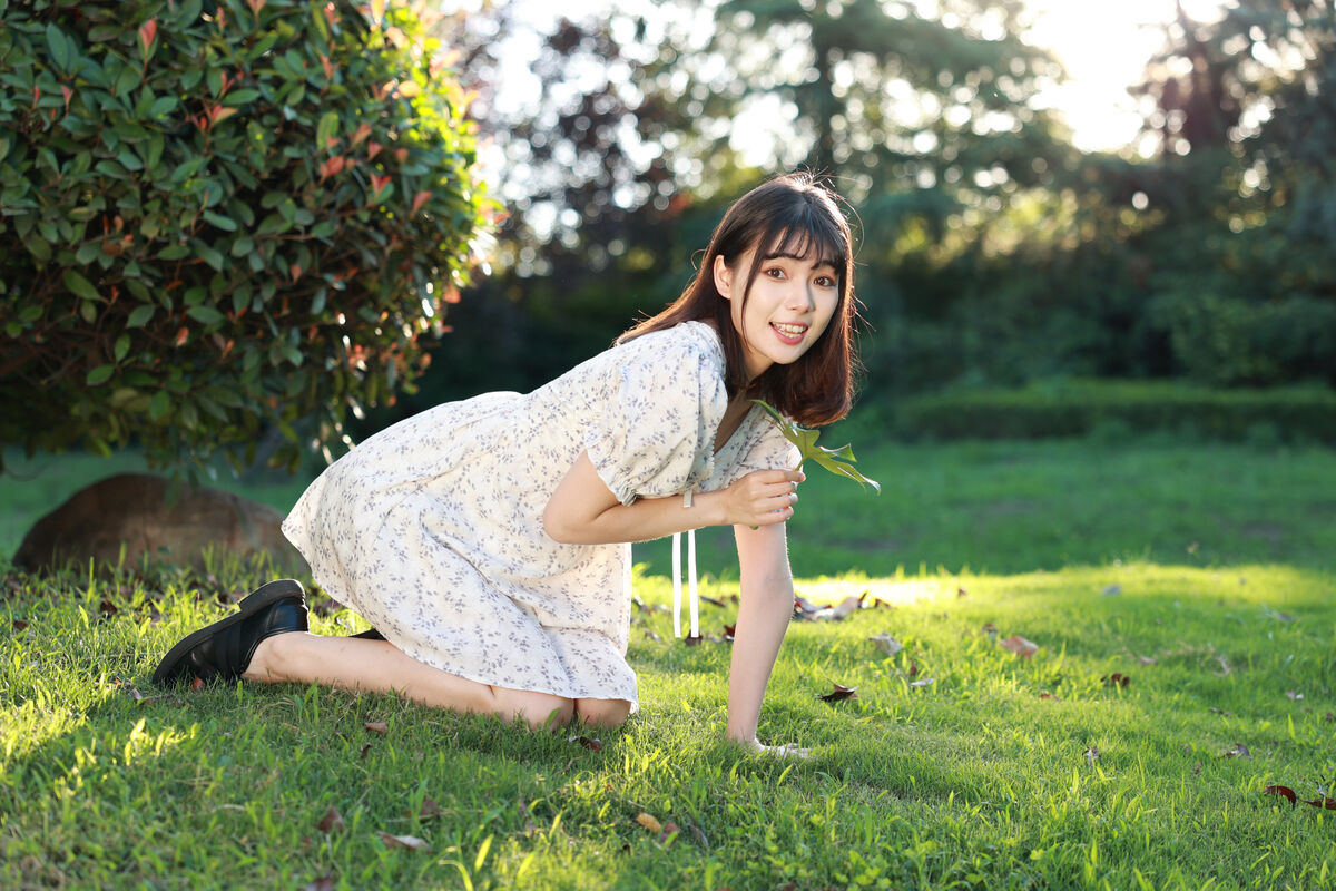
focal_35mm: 70
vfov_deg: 19.5
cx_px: 668
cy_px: 446
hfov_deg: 28.8
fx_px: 2598
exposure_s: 1/200
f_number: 2.8
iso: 160
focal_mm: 70
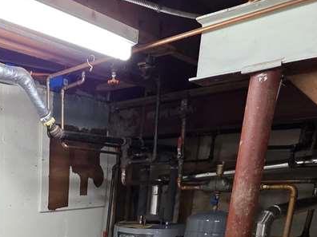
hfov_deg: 39.0
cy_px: 318
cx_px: -8
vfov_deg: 27.8
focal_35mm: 42
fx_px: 385
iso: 400
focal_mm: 2.2
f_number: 1.9
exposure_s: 1/60
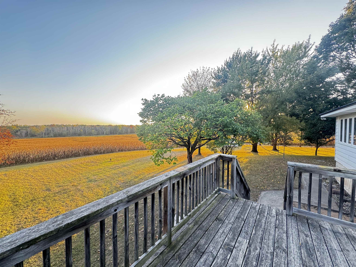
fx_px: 144
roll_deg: +0.1
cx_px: 178
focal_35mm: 14
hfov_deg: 102.1
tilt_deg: -2.2
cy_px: 134
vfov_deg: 85.7
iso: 160
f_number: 2.2
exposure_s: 1/99
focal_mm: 2.22
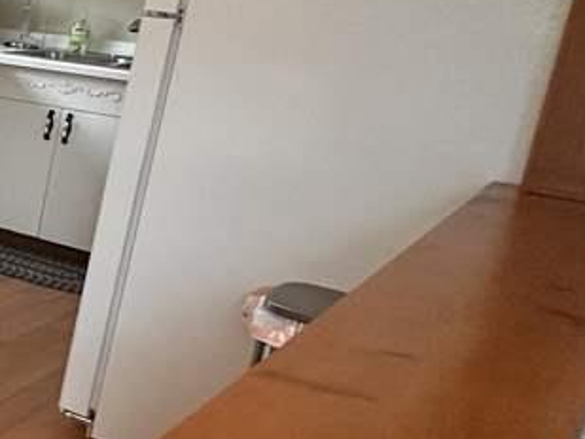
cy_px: 125
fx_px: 981
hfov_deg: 19.4
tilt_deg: -11.7
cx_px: -576
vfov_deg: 25.0
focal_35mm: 58
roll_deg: -3.1
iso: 200
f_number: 2.2
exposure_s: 1/60
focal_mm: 2.22
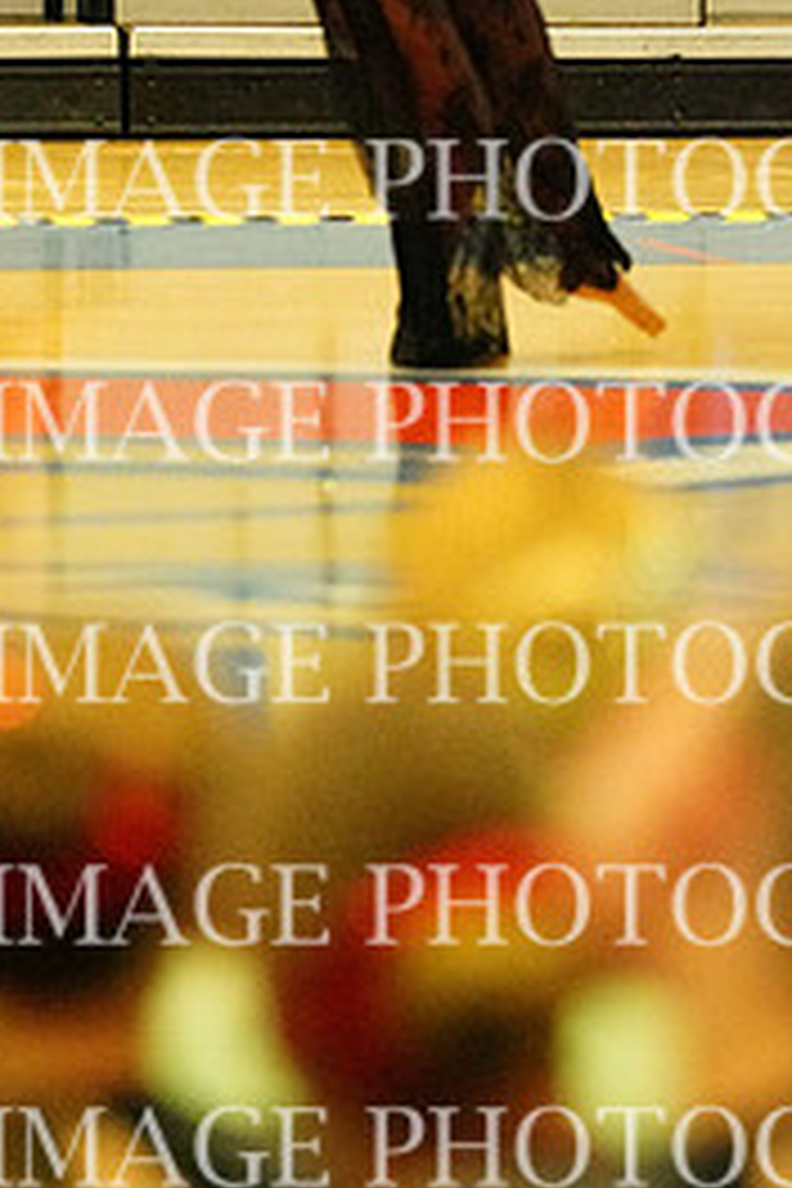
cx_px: 335
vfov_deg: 6.2
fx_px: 10856
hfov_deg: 4.2
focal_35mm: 329
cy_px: 58
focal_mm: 150
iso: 25600
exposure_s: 1/1600
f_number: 2.8
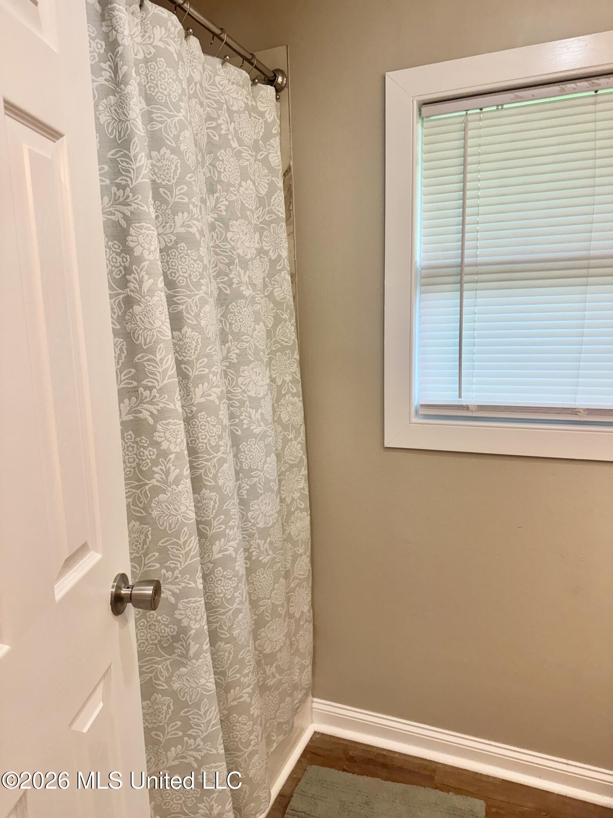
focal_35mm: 24
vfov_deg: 71.6
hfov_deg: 56.8
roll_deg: +2.0
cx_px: 306
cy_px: 409
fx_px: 567
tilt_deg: -9.4
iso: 200
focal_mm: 6.76
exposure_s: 1/120
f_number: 1.78
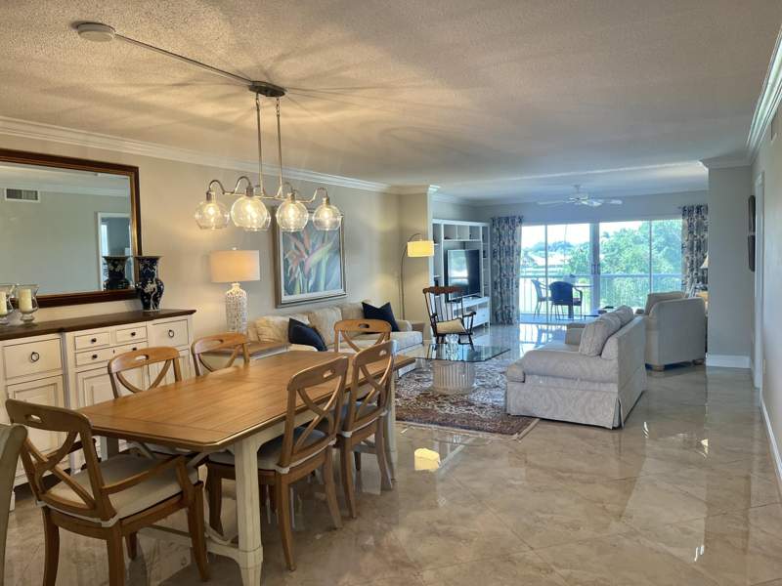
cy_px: 293
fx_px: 587
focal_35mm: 26
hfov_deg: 67.3
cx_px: 391
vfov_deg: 53.1
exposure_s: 1/60
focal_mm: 5.1
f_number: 1.6
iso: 64
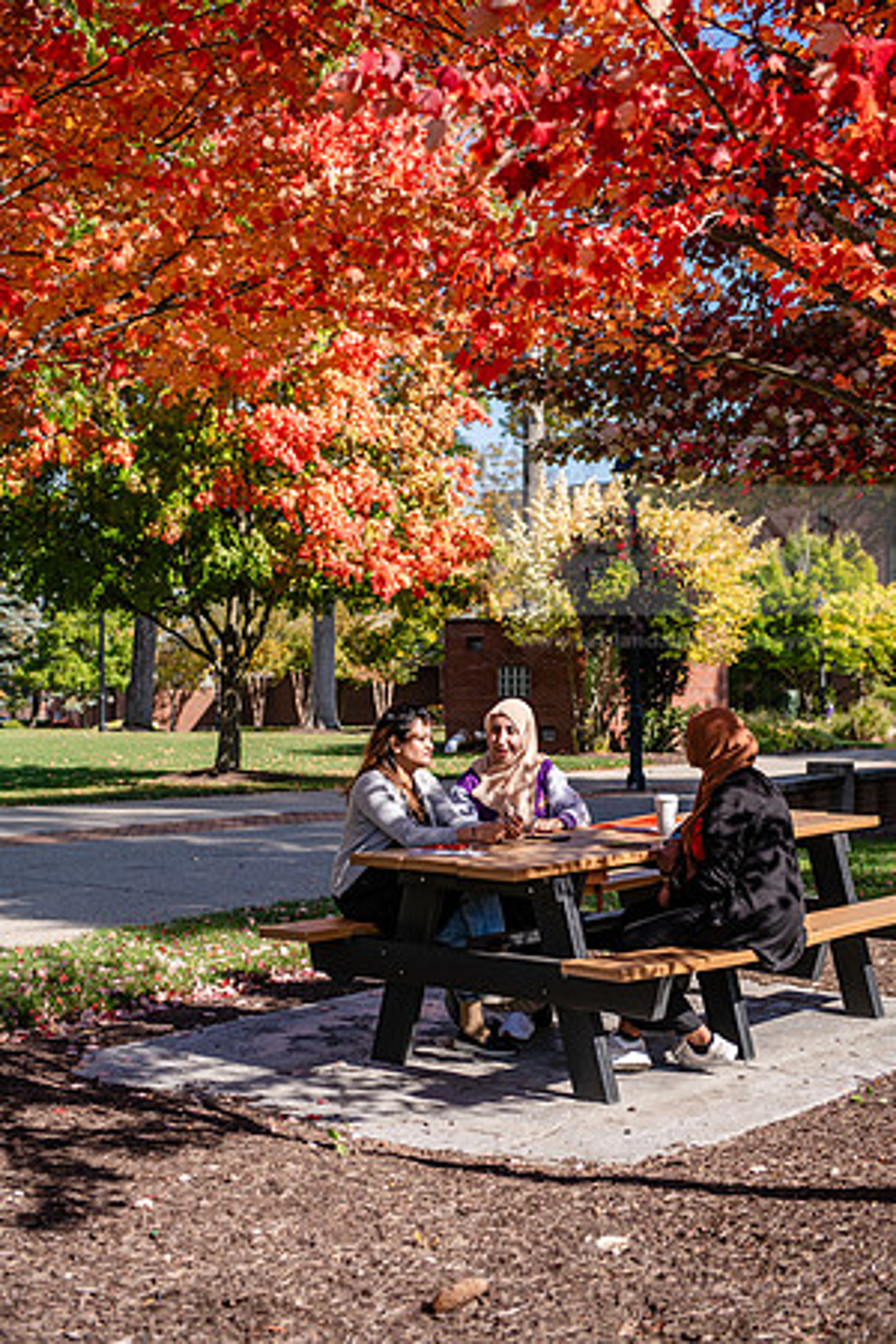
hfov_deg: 26.0
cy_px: 672
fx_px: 1941
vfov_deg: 38.2
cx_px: 448
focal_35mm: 52
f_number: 3.5
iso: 100
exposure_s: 1/640
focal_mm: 52
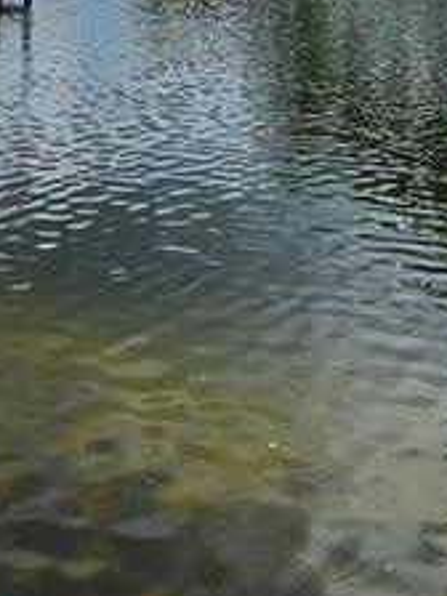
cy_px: -173
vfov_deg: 22.2
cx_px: 354
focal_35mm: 79
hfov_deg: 18.5
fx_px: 1360
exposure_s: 1/4233
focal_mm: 5.4
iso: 25
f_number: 1.8
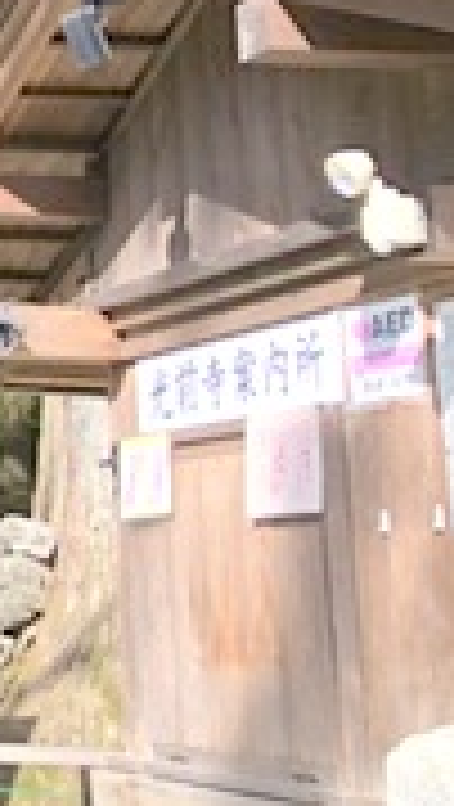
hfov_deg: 9.7
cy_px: 153
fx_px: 2178
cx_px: -818
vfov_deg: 20.7
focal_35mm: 102
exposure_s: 1/289
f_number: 1.8
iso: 20
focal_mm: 3.99
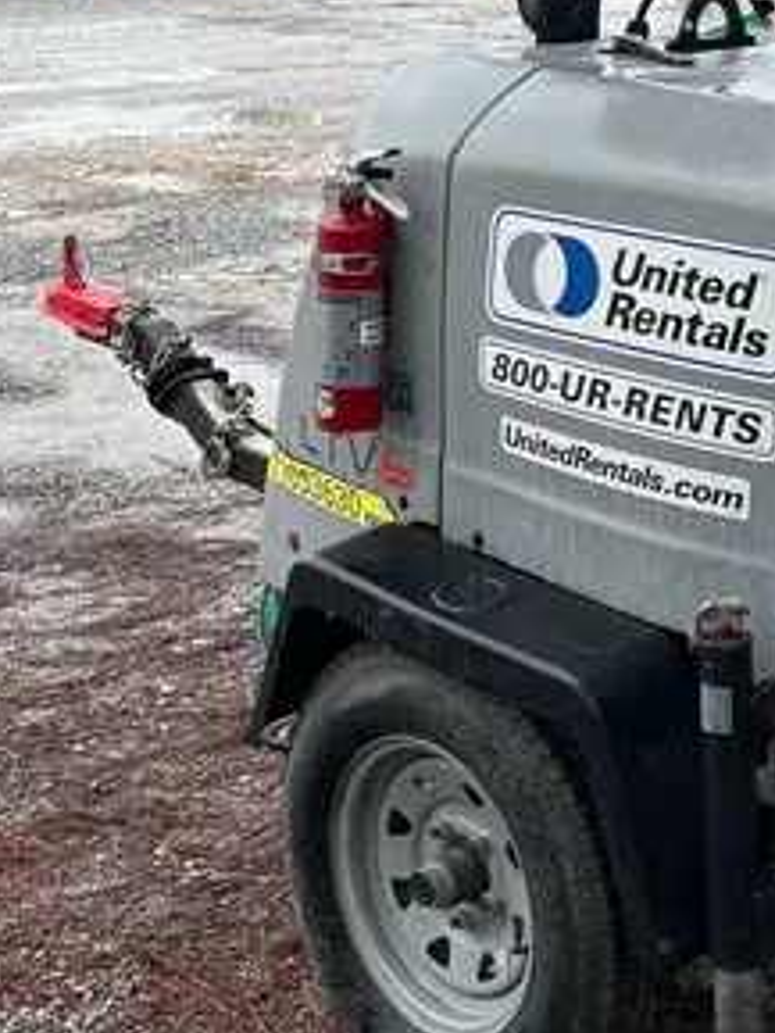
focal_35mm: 66
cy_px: 120
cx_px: 675
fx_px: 1969
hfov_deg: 21.8
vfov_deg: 28.3
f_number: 1.5
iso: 50
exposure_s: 1/1029
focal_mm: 5.7
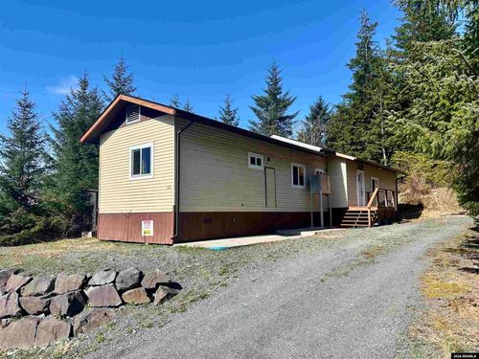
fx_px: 332
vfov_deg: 56.8
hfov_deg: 71.6
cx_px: 240
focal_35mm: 24
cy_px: 180
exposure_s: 1/3247
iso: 80
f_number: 1.78
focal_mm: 6.86
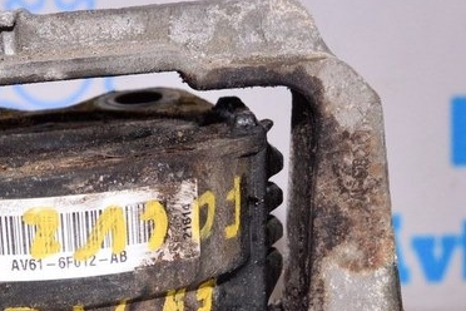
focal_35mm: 99
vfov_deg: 13.6
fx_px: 1281
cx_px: 25
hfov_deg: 20.1
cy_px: 312
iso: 1600
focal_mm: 24
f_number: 8
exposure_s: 1/200
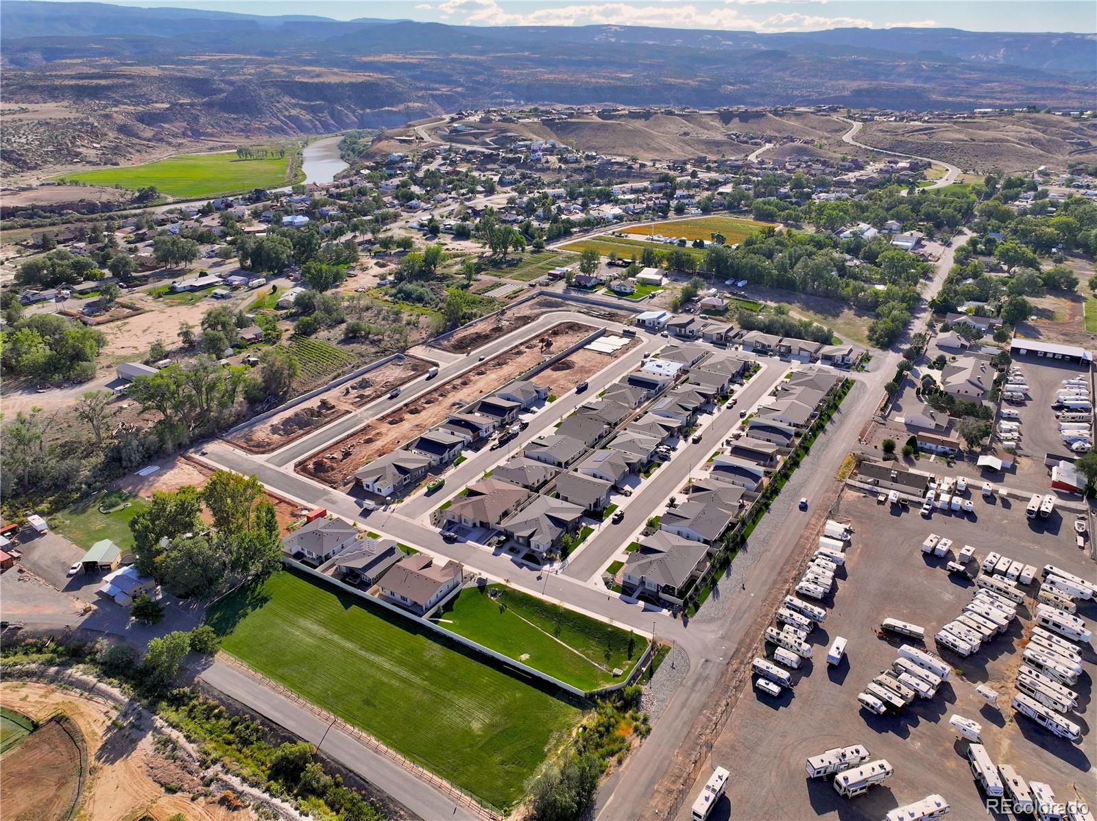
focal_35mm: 24
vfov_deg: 56.8
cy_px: 410
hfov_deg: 71.6
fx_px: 760
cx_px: 548
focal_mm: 12.29
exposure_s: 1/200
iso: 260
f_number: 2.8
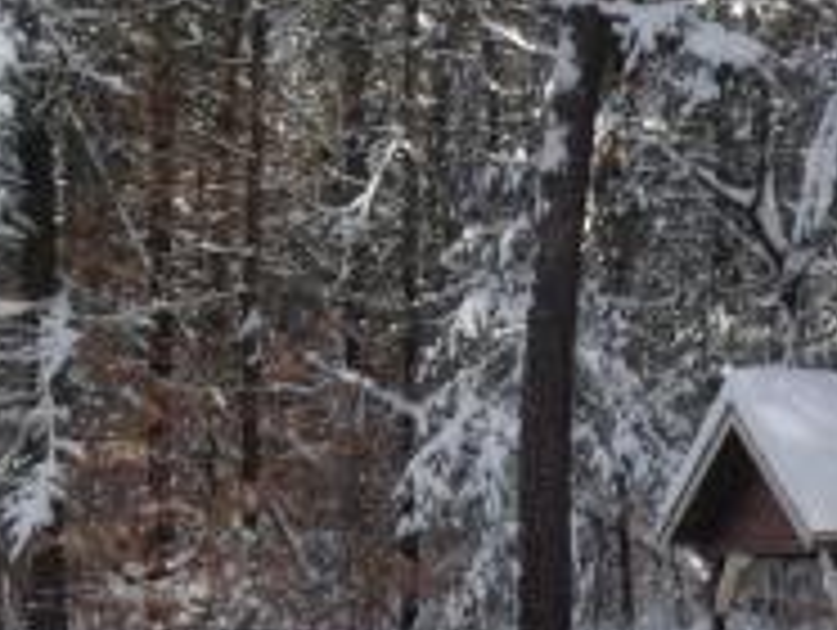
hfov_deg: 16.7
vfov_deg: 13.4
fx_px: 2639
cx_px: 1161
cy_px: 644
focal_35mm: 109
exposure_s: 1/1374
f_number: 2.4
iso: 50
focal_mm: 4.28
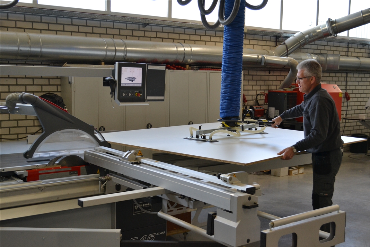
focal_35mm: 45
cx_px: 185
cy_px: 124
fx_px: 462
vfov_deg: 29.9
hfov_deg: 43.6
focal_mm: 30
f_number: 5
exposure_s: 1/125
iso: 800
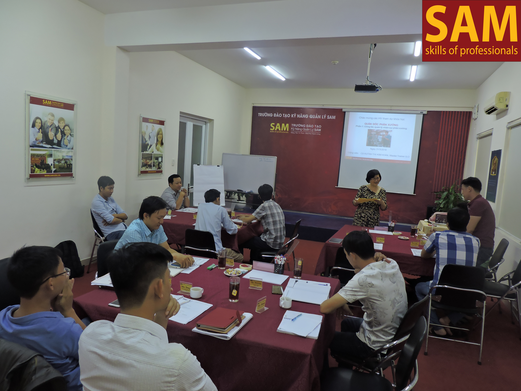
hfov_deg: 71.6
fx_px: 361
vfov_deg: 56.8
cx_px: 260
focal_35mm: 24
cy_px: 196
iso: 220
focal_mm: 4.3
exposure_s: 1/30
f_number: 3
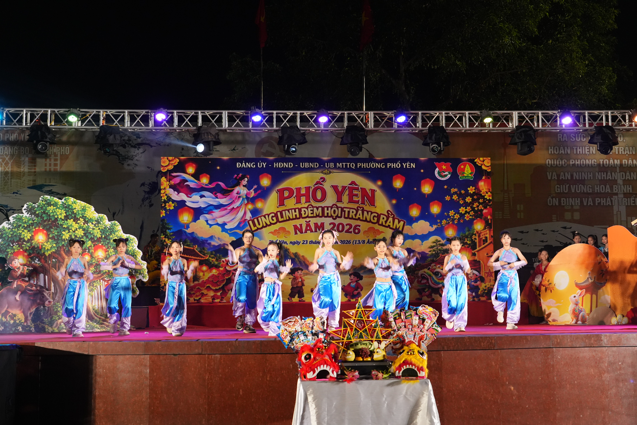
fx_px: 920
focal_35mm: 52
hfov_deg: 38.2
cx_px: 318
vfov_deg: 26.0
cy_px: 212
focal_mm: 52
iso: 5000
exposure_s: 1/100
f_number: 6.3
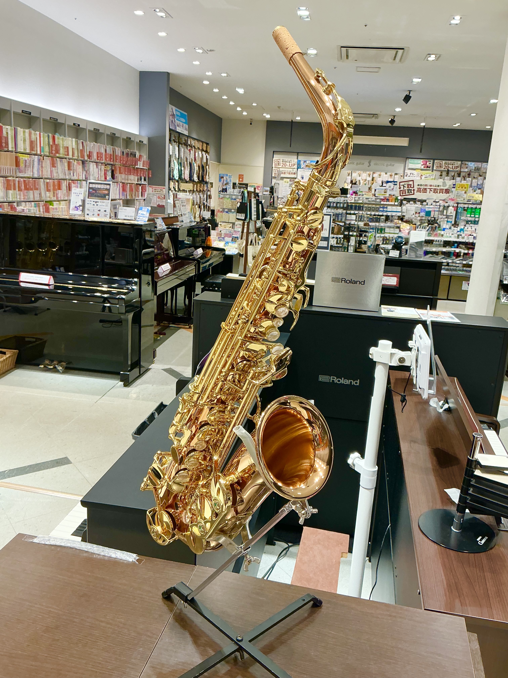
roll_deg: -3.5
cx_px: 254
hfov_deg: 48.2
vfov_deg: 61.7
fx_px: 567
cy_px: 339
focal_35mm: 29
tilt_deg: -15.3
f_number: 1.8
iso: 50
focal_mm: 3
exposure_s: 1/60
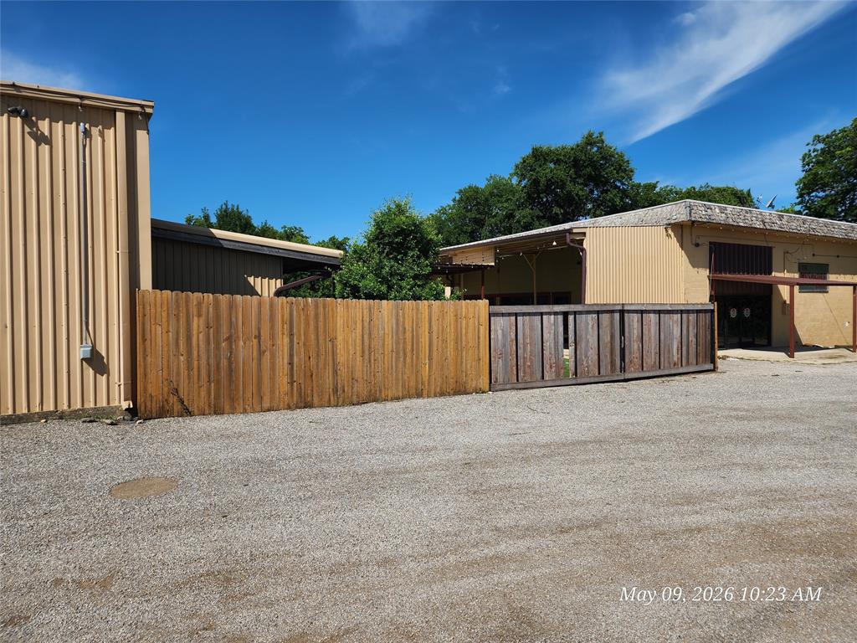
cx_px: 428
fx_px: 569
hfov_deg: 73.9
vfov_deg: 58.9
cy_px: 322
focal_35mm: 23
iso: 12
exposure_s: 1/1339
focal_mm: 6.4
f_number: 1.8
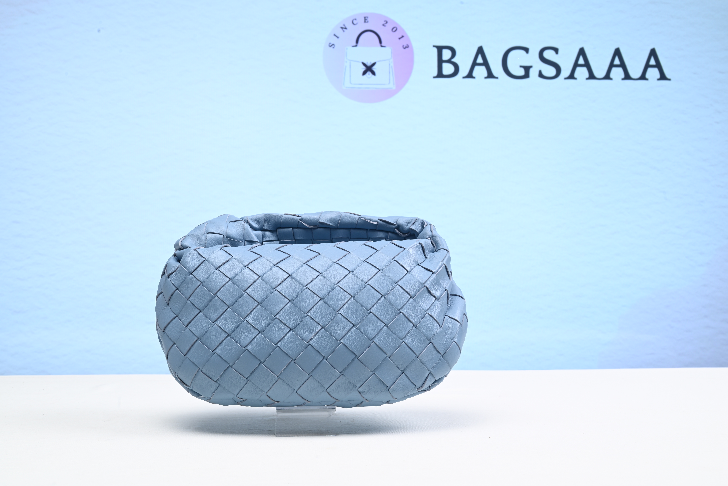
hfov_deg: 47.4
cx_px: 364
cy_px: 243
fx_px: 829
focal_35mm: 41
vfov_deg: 32.7
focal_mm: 41
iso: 100
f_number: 16
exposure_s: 1/2
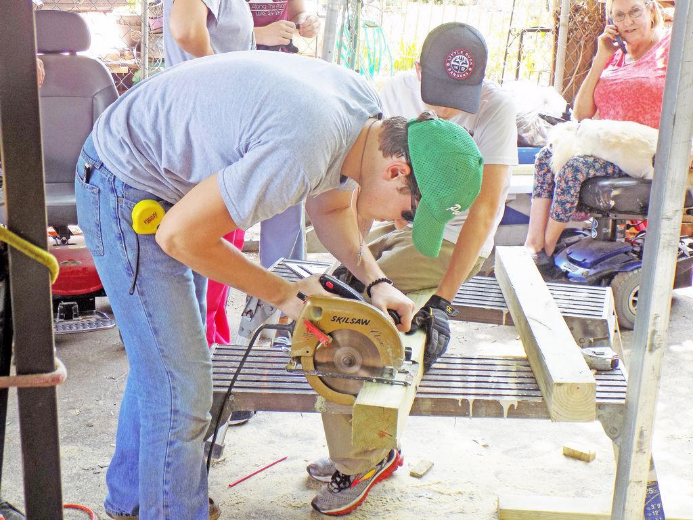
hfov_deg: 32.7
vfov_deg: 24.8
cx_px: 346
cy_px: 260
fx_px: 1181
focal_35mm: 59
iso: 80
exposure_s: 1/30
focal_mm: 10.5
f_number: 4
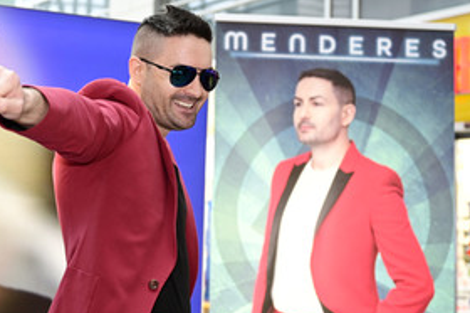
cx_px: 157
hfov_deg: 30.3
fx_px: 861
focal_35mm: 66
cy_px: 209
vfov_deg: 20.5
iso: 800
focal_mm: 41
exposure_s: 1/160
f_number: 2.8
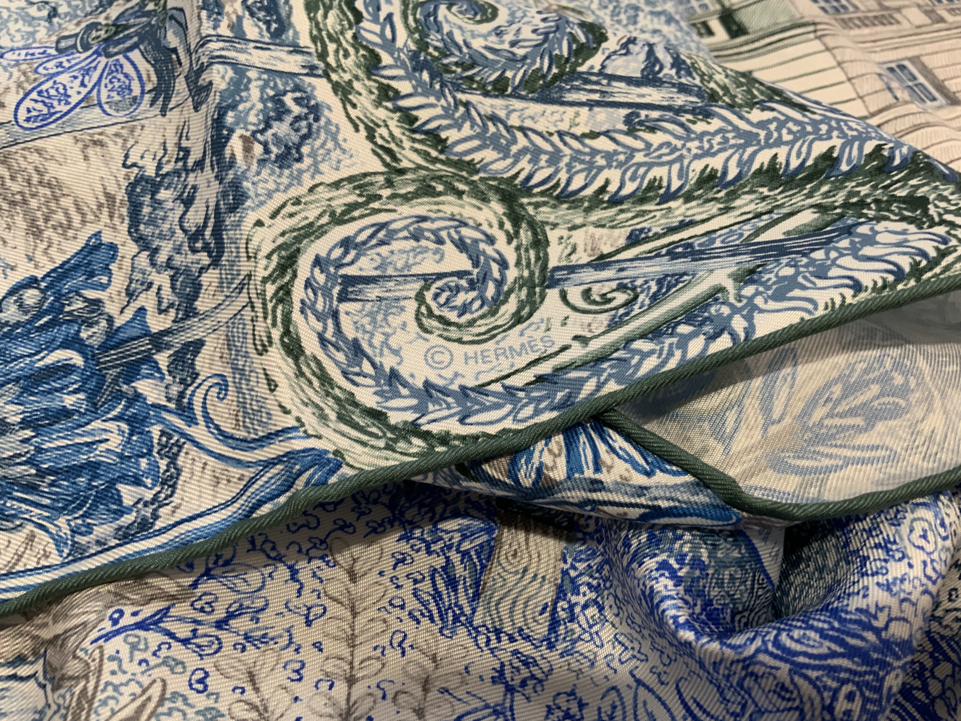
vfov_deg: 48.2
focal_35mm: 29
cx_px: 480
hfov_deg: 61.7
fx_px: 805
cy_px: 360
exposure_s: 1/60
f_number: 1.8
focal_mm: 3
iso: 125
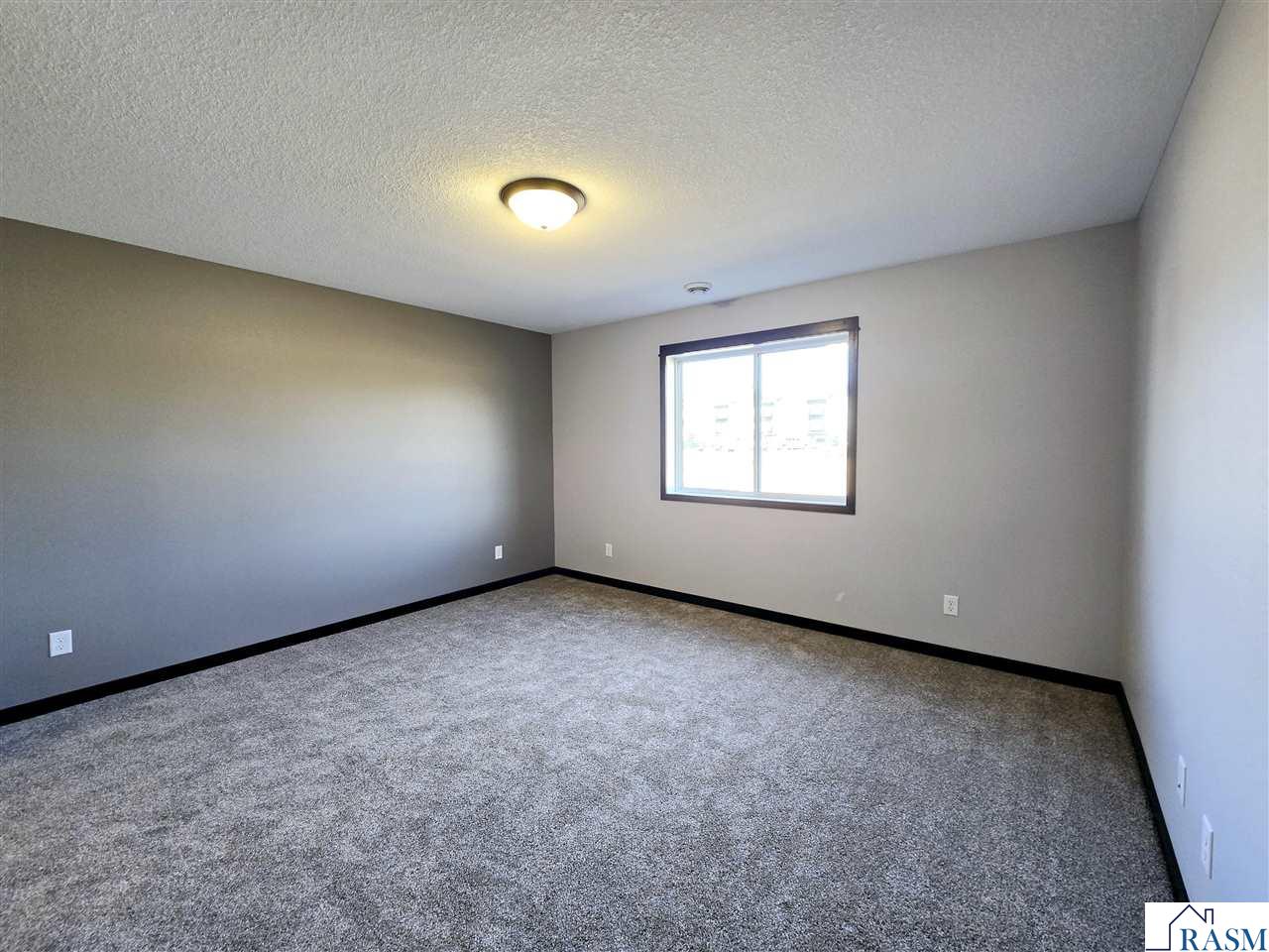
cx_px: 634
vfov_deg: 89.9
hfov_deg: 106.2
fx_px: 477
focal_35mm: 13
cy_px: 476
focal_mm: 2.2
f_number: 2.2
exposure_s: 1/60.2
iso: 125
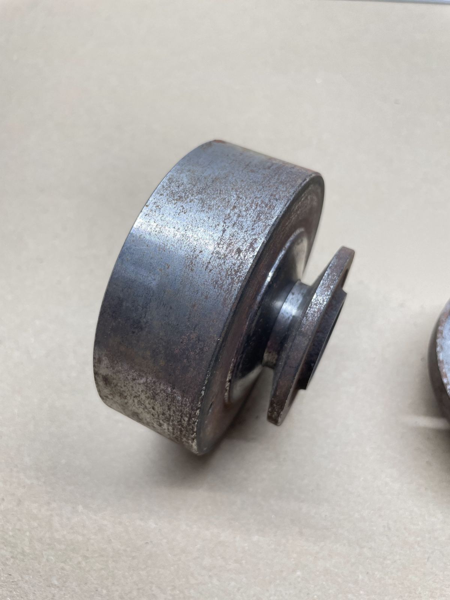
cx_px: 225
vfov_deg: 67.3
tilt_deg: -60.7
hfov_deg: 53.1
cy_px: 300
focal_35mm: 26
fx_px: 451
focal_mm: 4.2
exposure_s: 1/100
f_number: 1.6
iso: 100
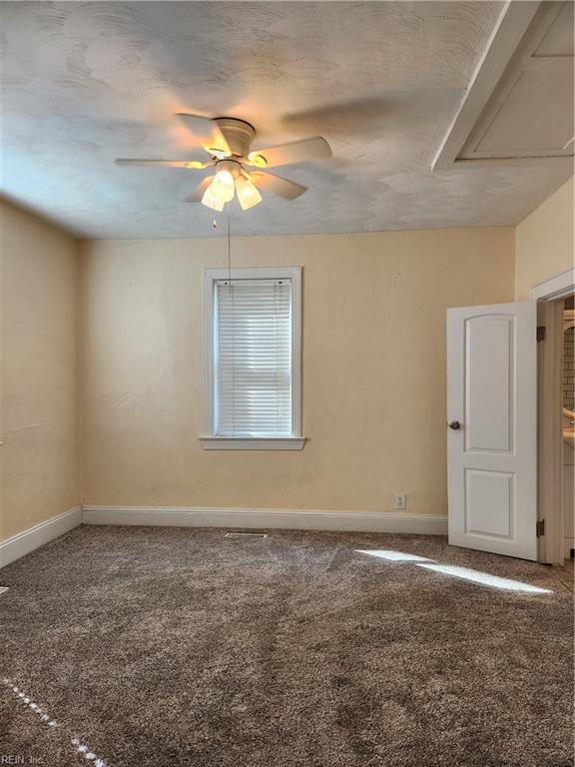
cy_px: 384
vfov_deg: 73.9
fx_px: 509
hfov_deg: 58.9
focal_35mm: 23
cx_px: 288
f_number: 1.8
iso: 100
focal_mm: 5.4
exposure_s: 1/120
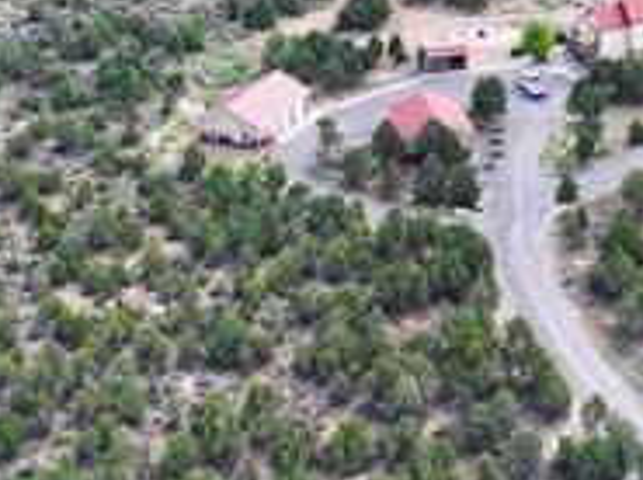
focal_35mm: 133
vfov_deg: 11.1
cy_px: 123
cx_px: 539
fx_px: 2466
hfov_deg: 14.7
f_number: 2.8
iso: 240
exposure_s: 1/1250
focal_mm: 12.29
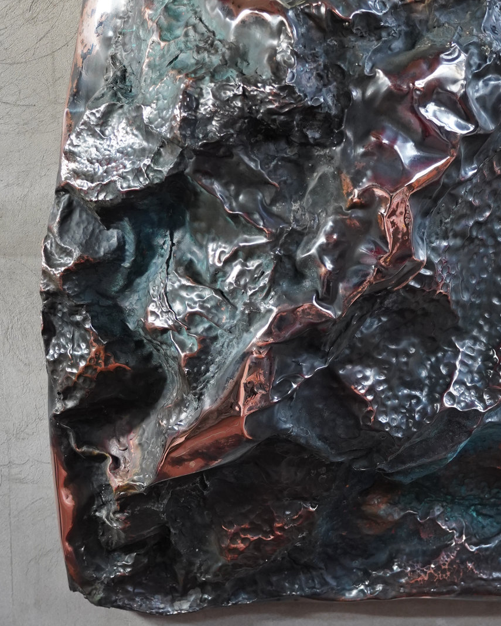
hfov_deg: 19.2
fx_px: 1464
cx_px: 423
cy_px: 292
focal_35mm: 79
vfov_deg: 24.1
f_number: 2.8
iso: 2000
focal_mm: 36
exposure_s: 1/160
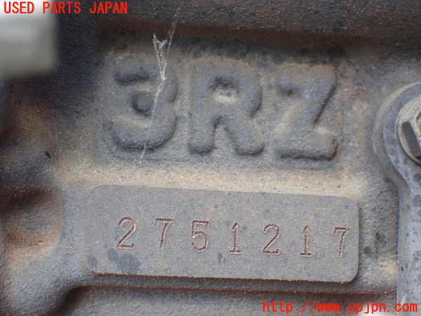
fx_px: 815
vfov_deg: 21.9
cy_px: 158
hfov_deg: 29.0
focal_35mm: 67
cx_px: 210
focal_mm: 11.88
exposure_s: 1/80
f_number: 3.8
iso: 800
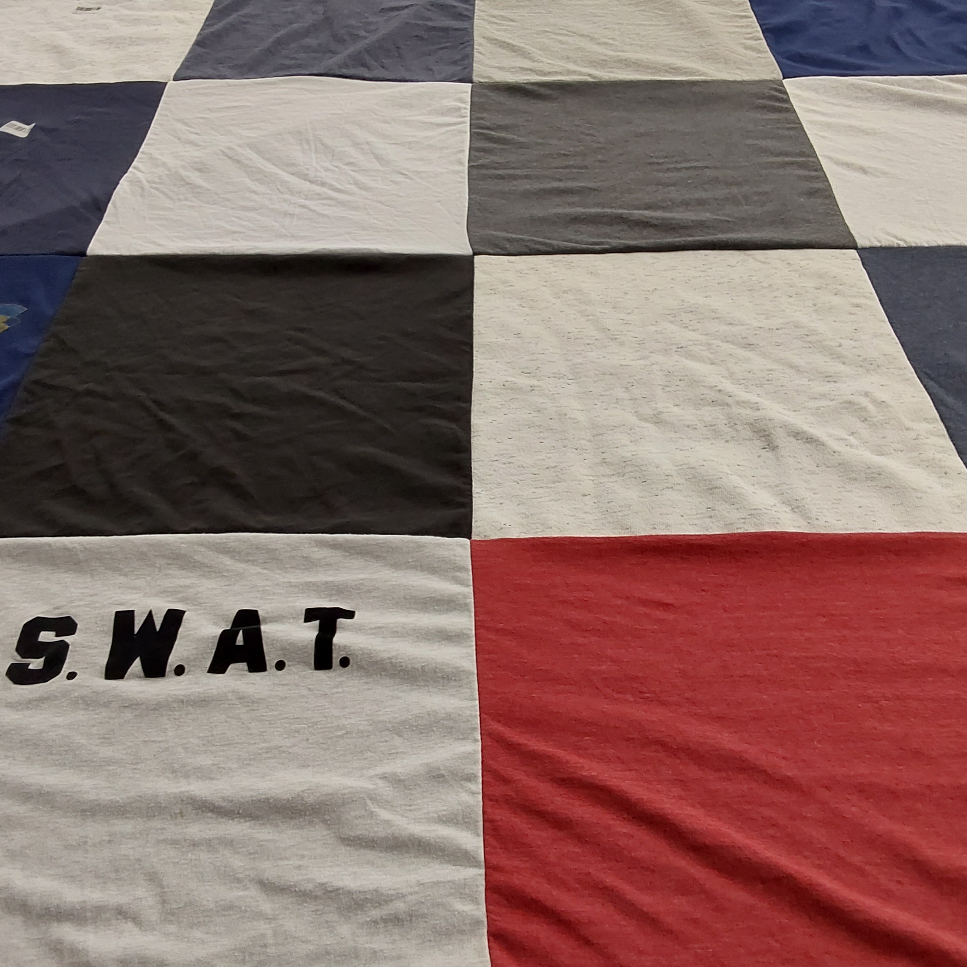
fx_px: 1075
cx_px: 477
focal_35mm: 34
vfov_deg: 48.5
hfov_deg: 48.4
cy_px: 479
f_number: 1.9
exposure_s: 1/60
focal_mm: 2.91
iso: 80
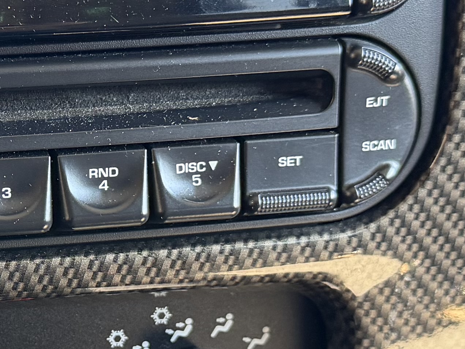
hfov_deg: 17.6
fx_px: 1451
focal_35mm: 108
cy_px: 227
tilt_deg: -21.6
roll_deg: +2.9
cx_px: -33
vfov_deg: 13.7
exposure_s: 1/81
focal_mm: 6.76
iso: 200
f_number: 1.78
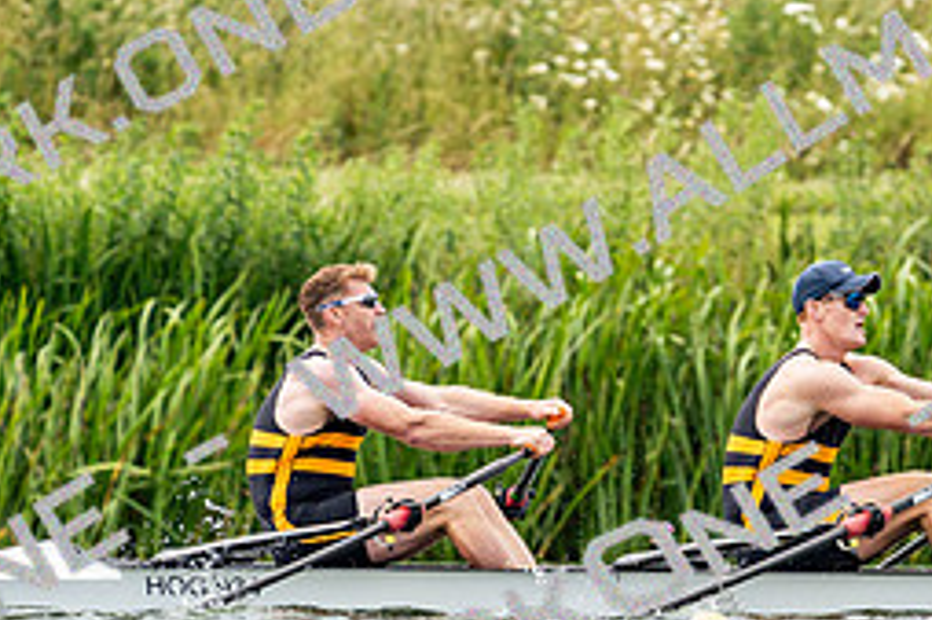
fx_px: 35444
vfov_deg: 1.0
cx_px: 741
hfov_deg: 1.5
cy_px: 431
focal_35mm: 1370
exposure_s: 1/2000
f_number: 6.3
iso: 500
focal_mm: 600
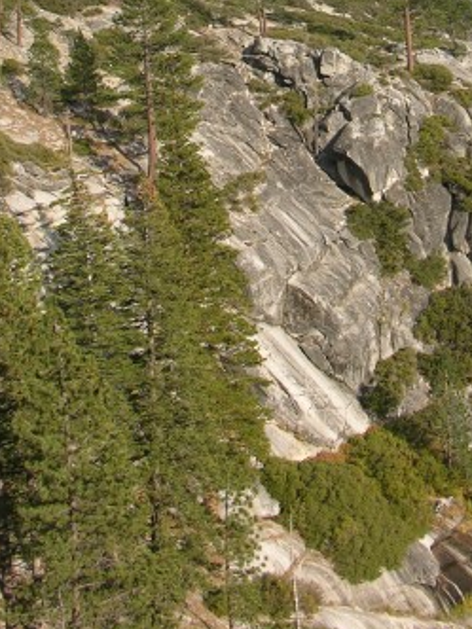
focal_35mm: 81
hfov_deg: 18.1
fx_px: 1473
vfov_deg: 22.9
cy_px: -42
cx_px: 326
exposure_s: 1/200
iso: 50
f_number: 5.6
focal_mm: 8.9
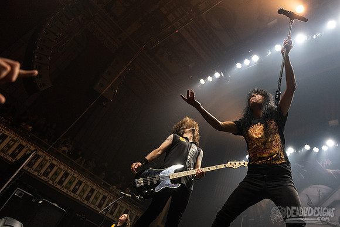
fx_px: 262
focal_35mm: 28
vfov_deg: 46.8
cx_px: 197
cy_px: 116
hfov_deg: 65.6
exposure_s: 1/640
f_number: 3.2
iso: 2500
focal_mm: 24
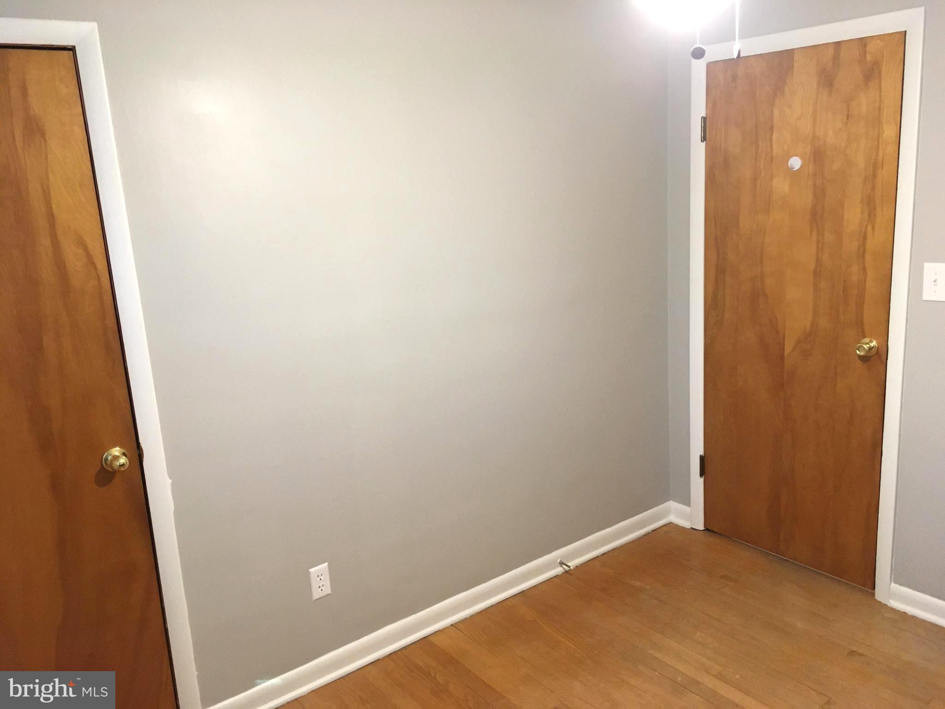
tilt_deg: -13.3
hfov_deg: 61.7
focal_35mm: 29
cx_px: 472
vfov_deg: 48.2
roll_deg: +3.4
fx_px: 792
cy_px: 354
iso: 160
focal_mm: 4.15
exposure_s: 1/30
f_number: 2.2
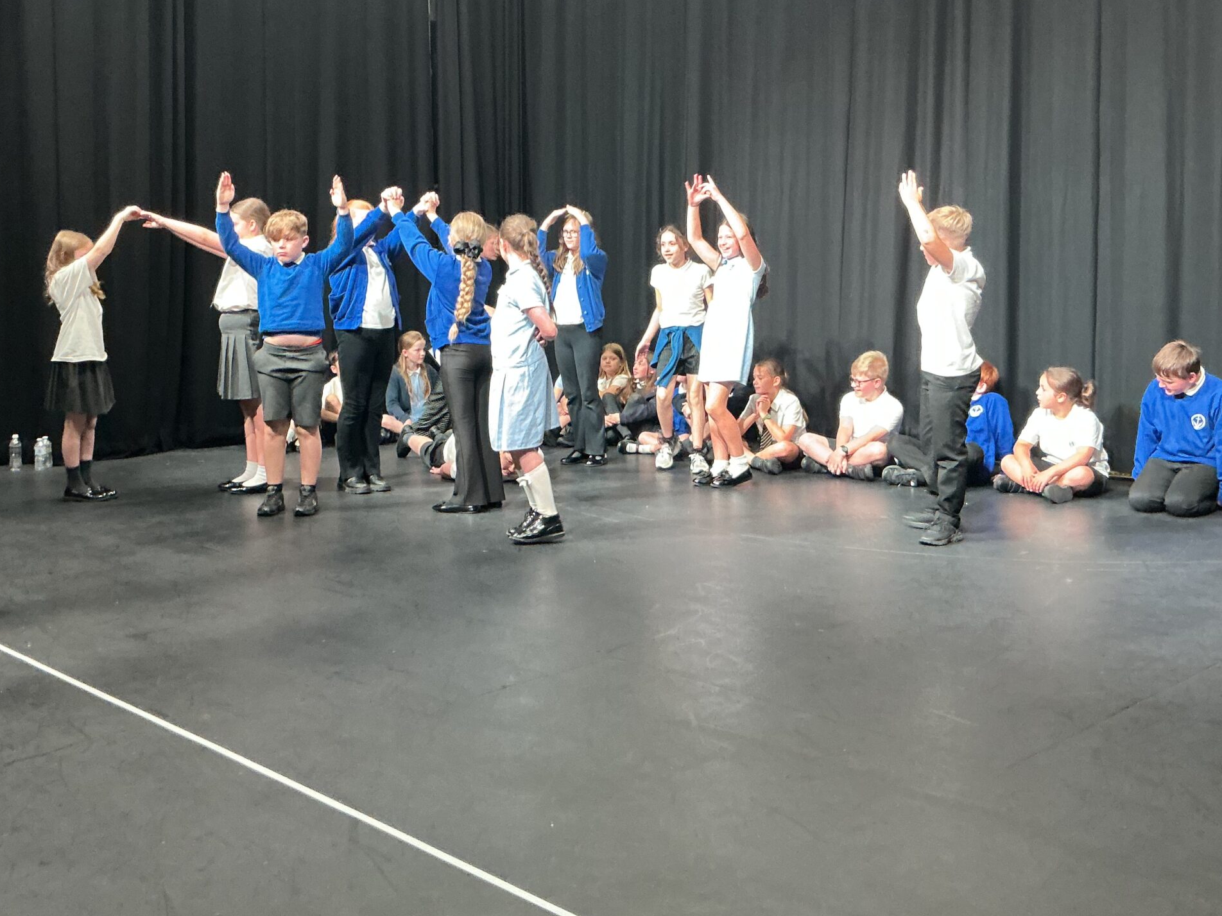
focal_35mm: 39
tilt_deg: -3.1
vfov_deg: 36.7
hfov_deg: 47.8
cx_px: 545
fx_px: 1377
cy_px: 357
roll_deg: +0.1
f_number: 1.8
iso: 200
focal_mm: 3
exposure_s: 1/33
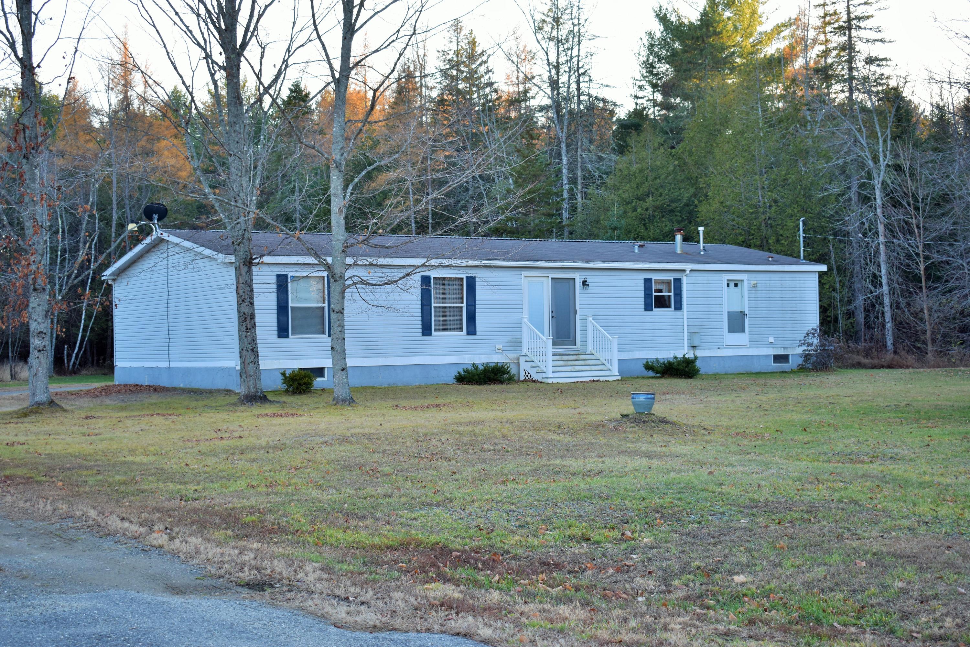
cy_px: 324
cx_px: 485
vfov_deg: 25.8
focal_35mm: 52
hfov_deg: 37.9
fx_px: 1414
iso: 200
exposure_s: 1/125
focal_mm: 35
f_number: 4.5
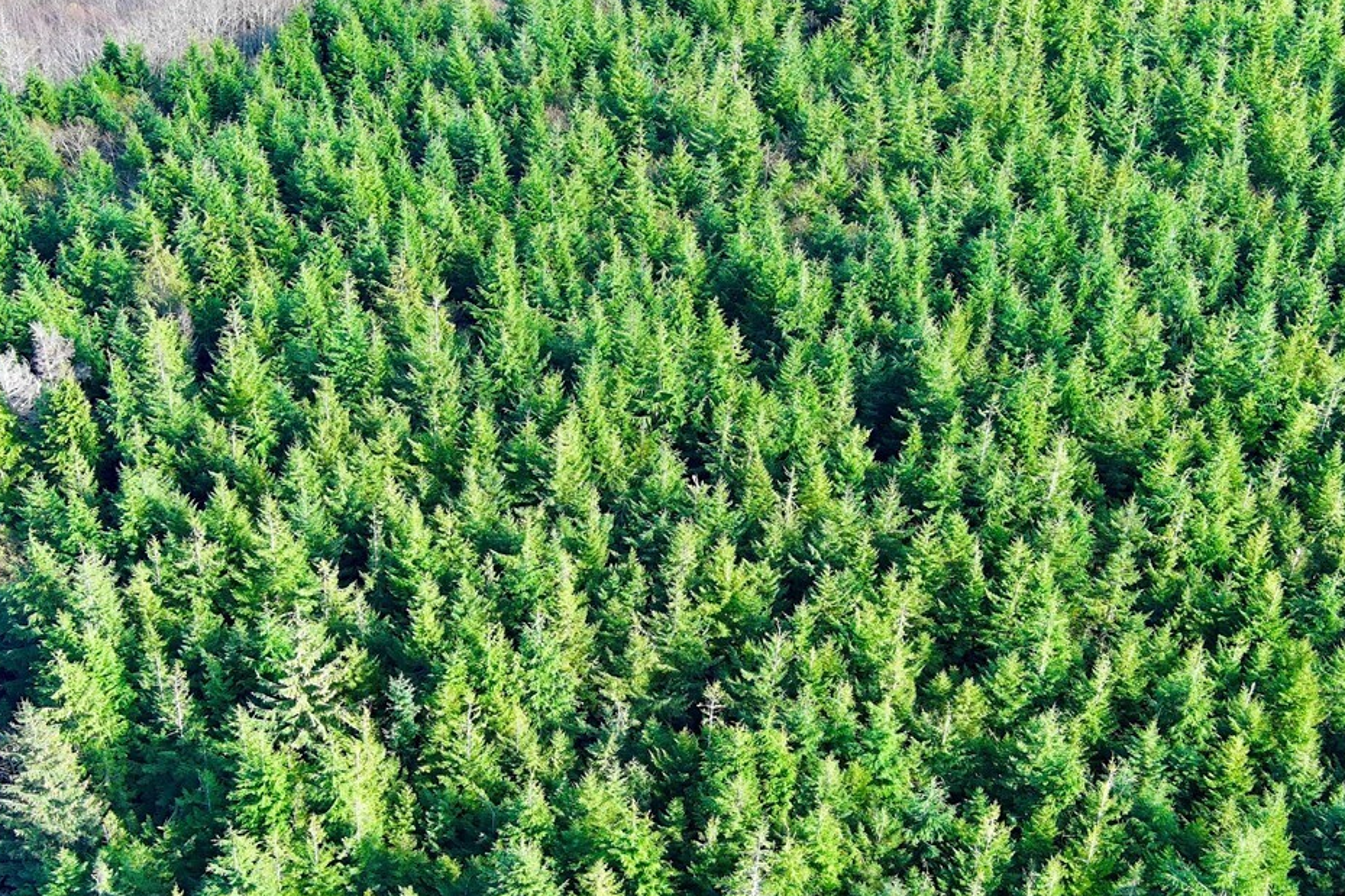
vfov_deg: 25.3
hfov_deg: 37.5
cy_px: 630
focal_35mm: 53
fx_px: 1980
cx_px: 581
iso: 100
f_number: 2.8
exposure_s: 1/238
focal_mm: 10.57
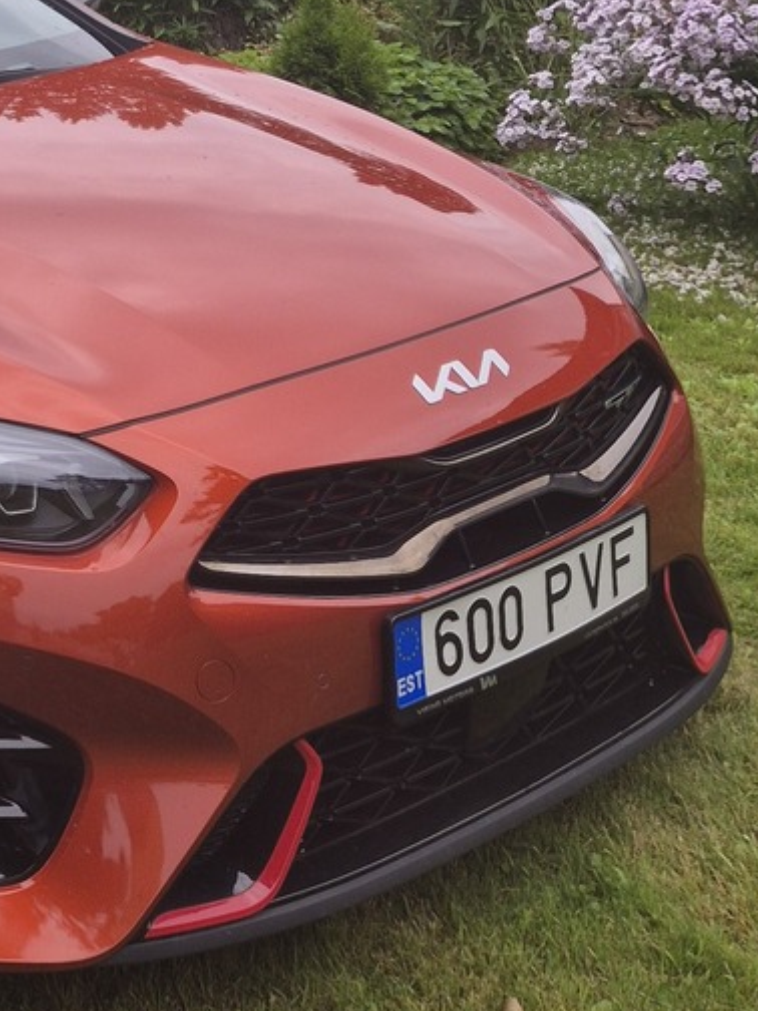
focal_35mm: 73
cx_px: -385
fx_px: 2131
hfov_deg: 18.0
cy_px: -52
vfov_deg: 25.1
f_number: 1.8
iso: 25
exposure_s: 1/297
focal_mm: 5.4
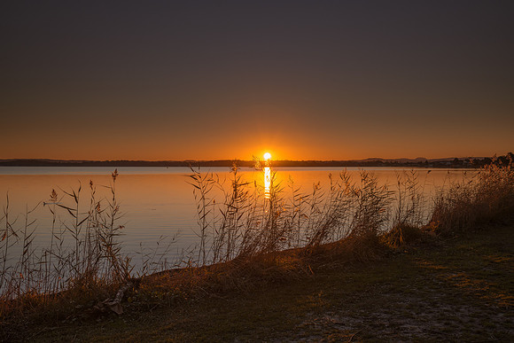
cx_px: 257
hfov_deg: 50.1
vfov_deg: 34.6
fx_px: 550
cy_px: 172
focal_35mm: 39
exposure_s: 1/80
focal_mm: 38
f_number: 8
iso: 64
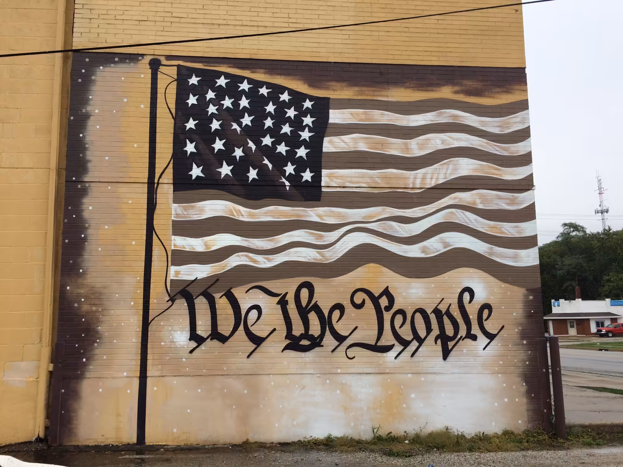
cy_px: 234
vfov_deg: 48.2
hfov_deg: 61.7
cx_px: 312
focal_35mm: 29
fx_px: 522
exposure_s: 1/684
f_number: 2.2
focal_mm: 4.15
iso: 32
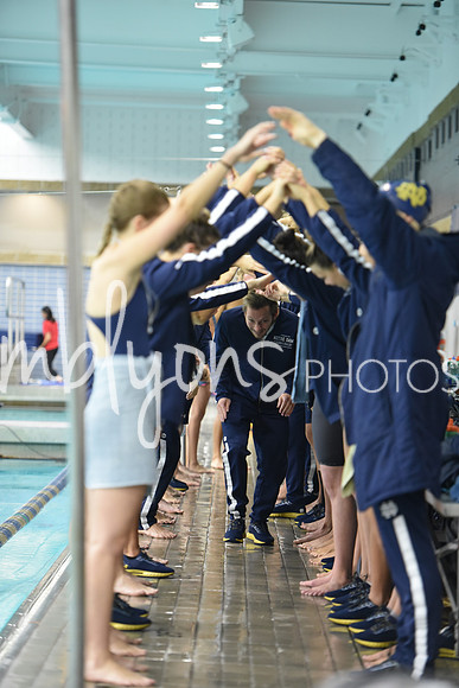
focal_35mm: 130
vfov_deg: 15.8
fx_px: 2485
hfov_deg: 10.6
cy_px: 344
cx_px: 230
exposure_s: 1/320
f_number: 2.8
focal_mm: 130
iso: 3200
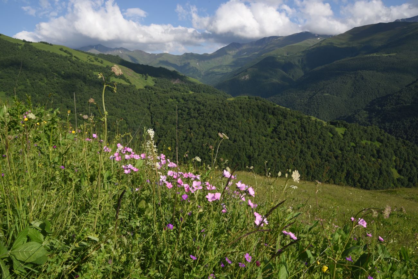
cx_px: 209
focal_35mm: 31
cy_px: 140
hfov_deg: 60.3
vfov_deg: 42.3
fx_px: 360
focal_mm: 31
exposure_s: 1/200
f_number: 14
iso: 200
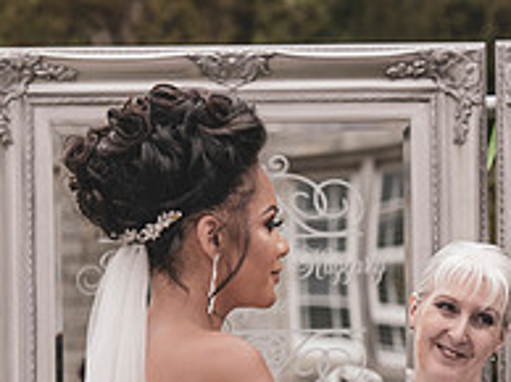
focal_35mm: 302
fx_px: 4453
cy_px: 425
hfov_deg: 6.6
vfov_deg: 4.9
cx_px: 250
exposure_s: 1/320
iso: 250
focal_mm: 105
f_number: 5.6
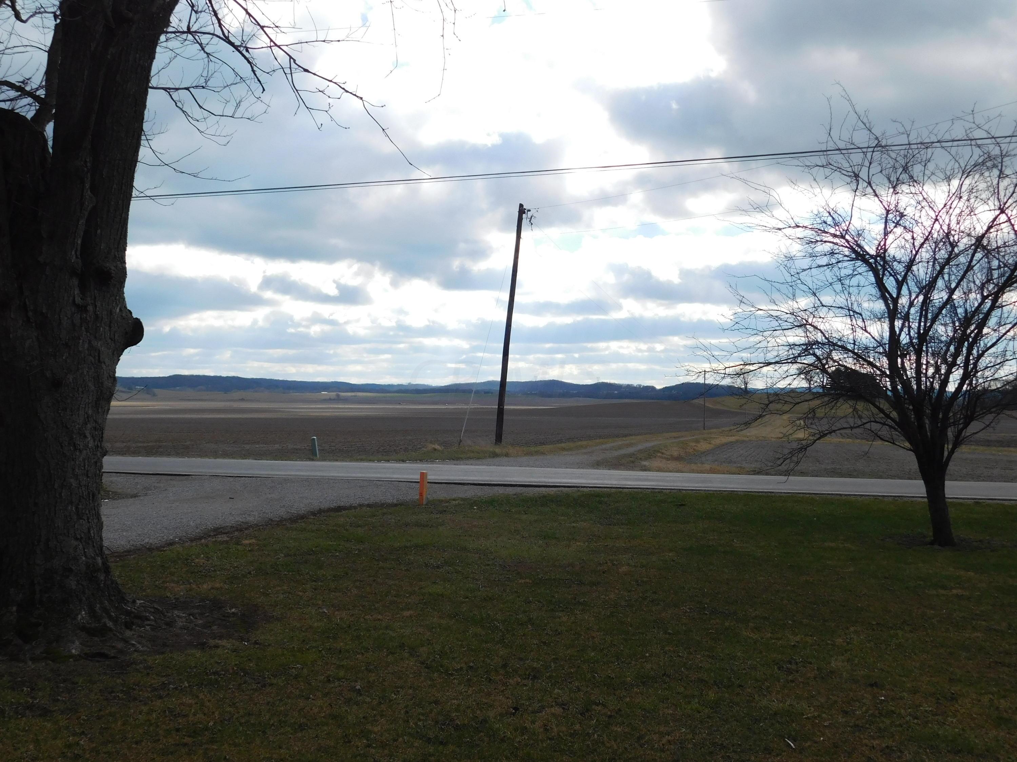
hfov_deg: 51.4
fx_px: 1058
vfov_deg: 39.7
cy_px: 381
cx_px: 508
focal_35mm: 36
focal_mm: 6.3
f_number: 7
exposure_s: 1/400
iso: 125
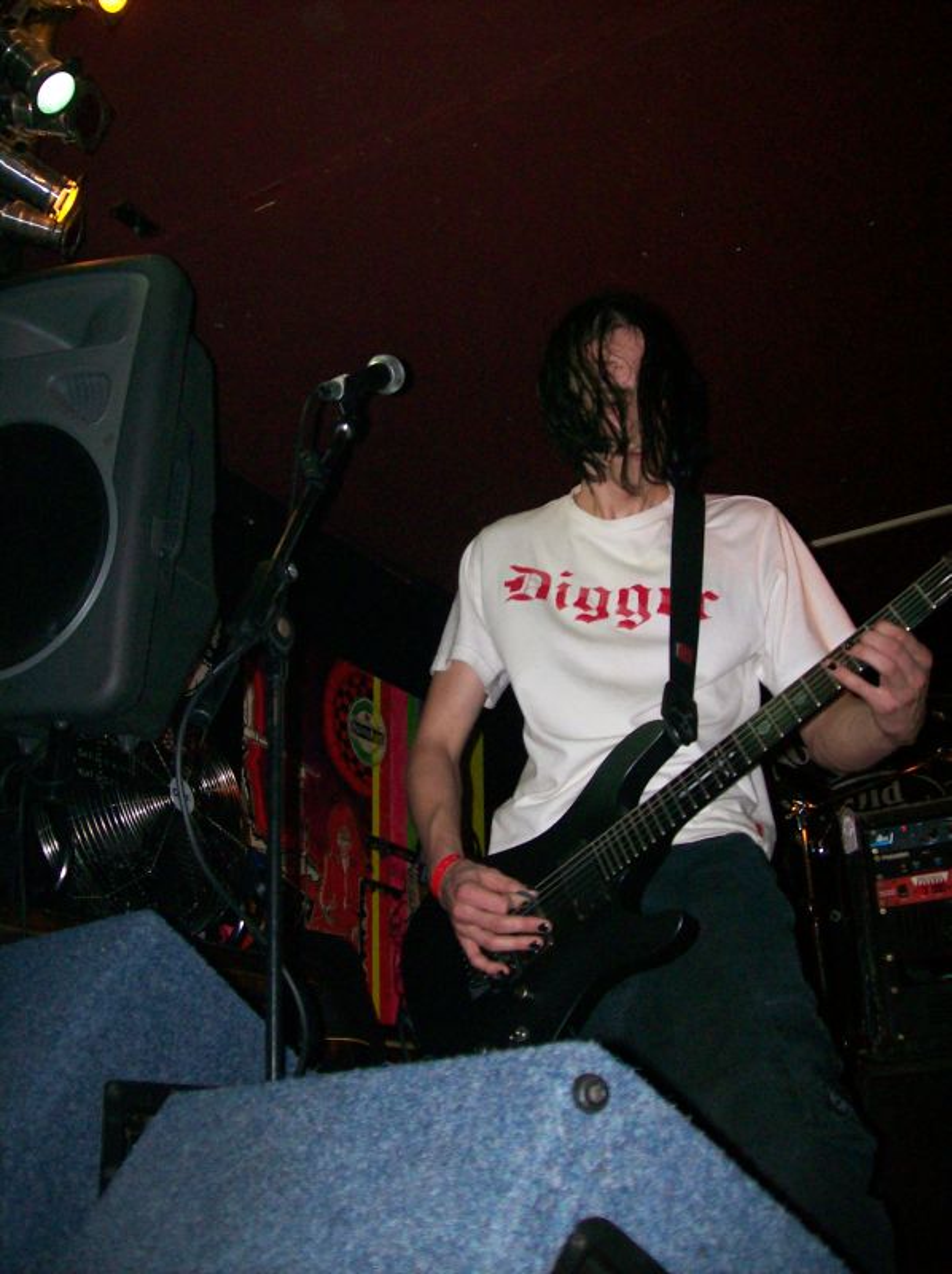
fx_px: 1323
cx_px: 476
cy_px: 637
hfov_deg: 39.6
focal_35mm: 36
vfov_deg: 51.4
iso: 140
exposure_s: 1/64
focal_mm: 6
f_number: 2.7
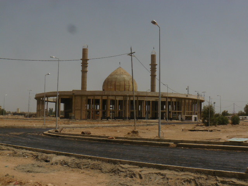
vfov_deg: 39.7
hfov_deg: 51.4
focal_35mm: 36
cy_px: 93
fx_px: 258
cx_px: 124
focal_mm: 6
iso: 100
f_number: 8
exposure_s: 1/640
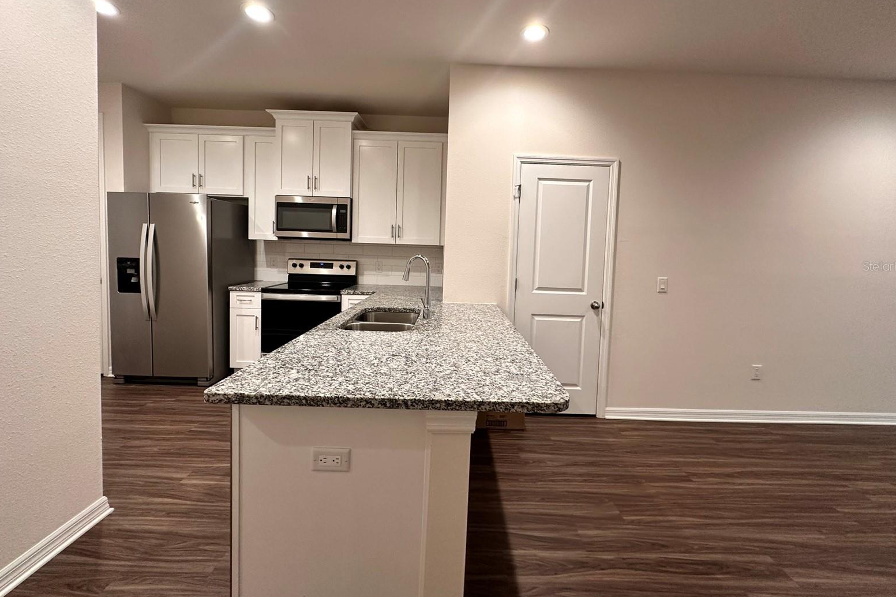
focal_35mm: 15
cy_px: 266
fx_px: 373
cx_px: 456
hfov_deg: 100.4
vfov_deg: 77.1
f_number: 2.2
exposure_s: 1/60
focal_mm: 2.22
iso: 200
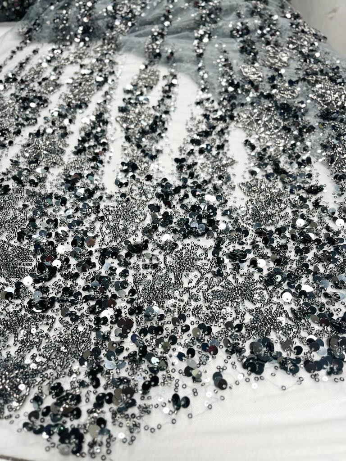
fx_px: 347
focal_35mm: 26
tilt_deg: -46.5
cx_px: 173
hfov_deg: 53.1
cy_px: 230
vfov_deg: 67.3
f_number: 1.6
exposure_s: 1/419
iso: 50
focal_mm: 5.1
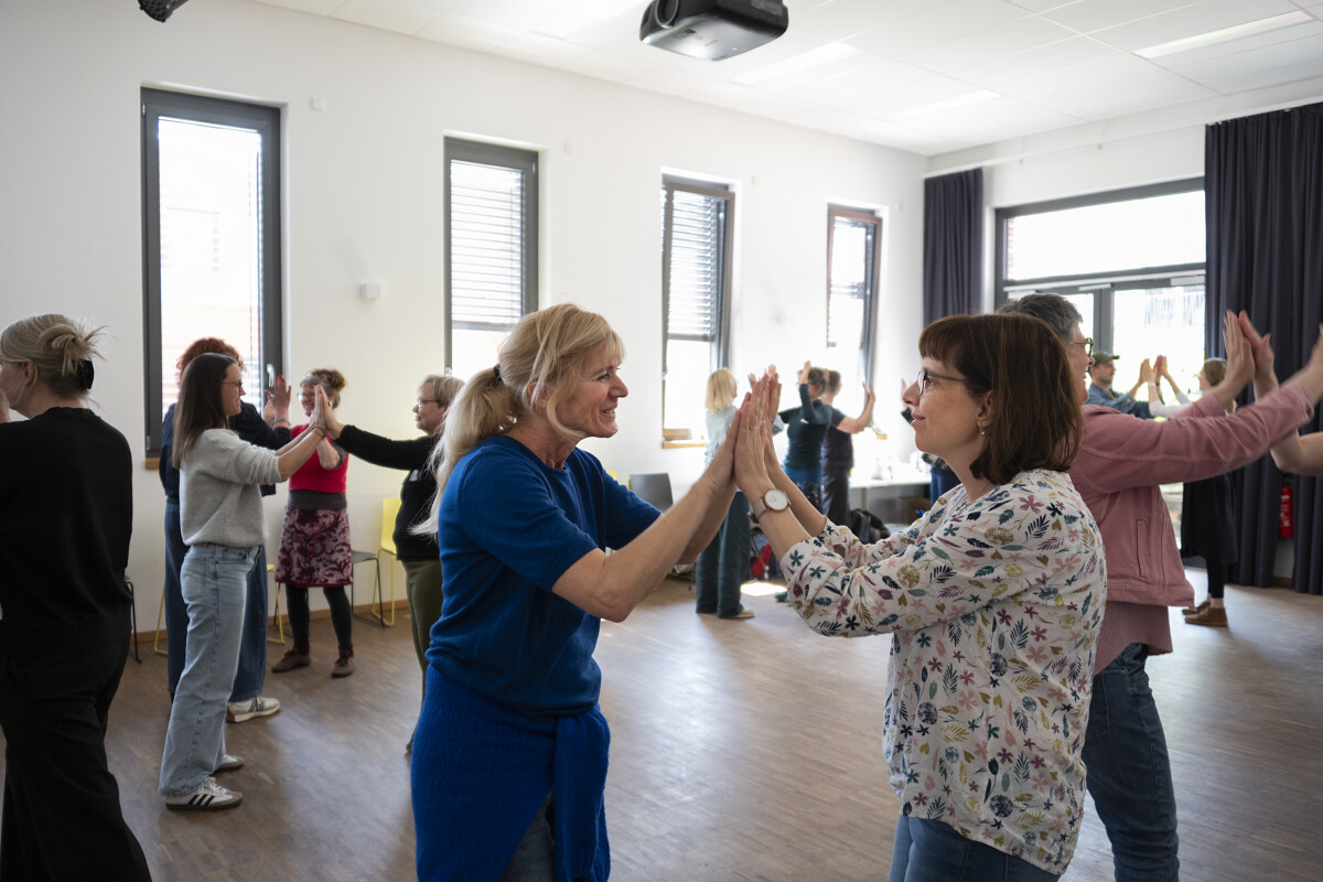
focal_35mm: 28
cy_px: 441
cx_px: 662
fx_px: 1029
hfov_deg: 65.5
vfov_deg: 46.4
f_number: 4
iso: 2000
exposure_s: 1/125
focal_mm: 28
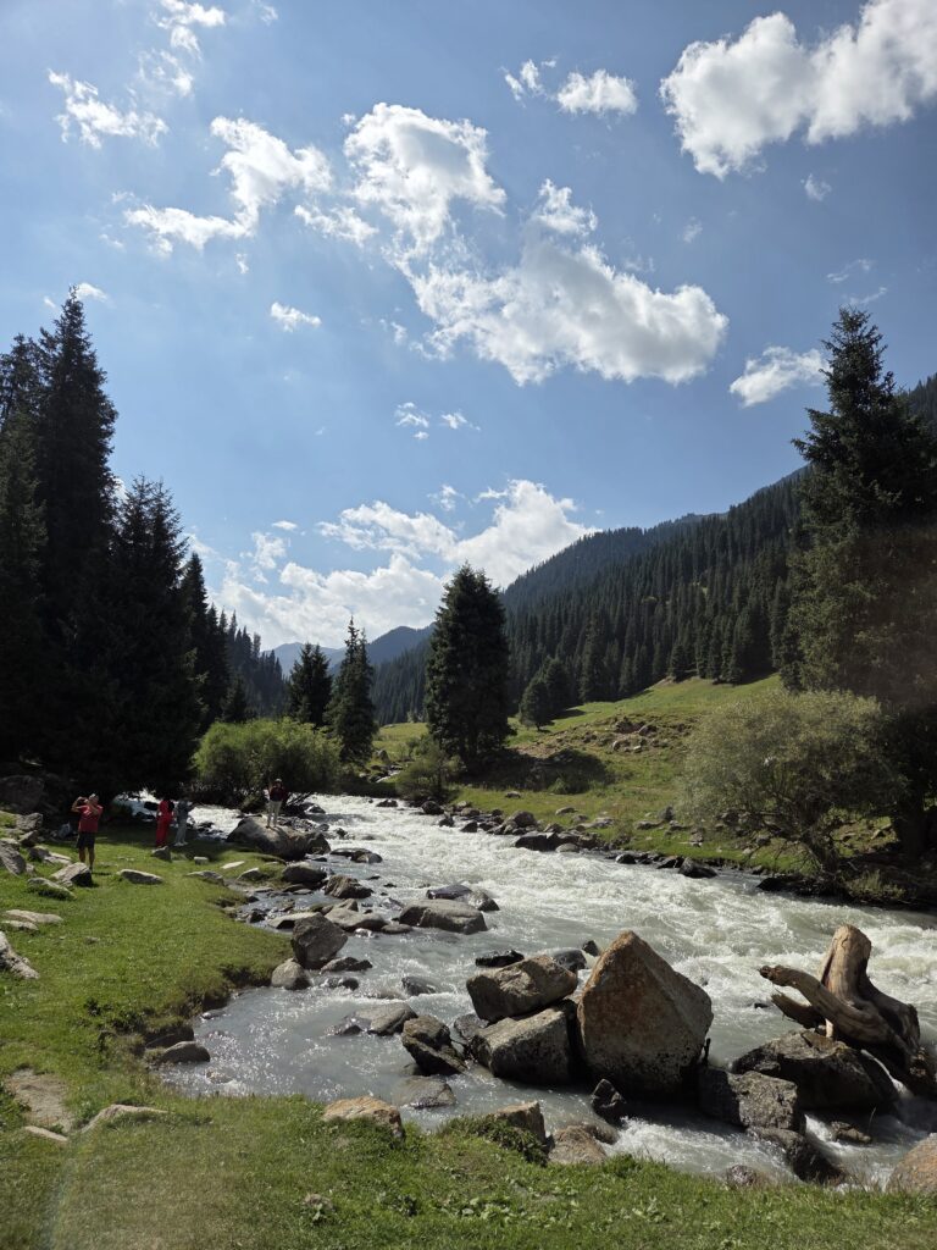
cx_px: 468
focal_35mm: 23
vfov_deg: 73.9
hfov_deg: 58.9
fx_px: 830
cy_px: 625
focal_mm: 5.4
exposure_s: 1/7599
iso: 80
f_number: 1.8
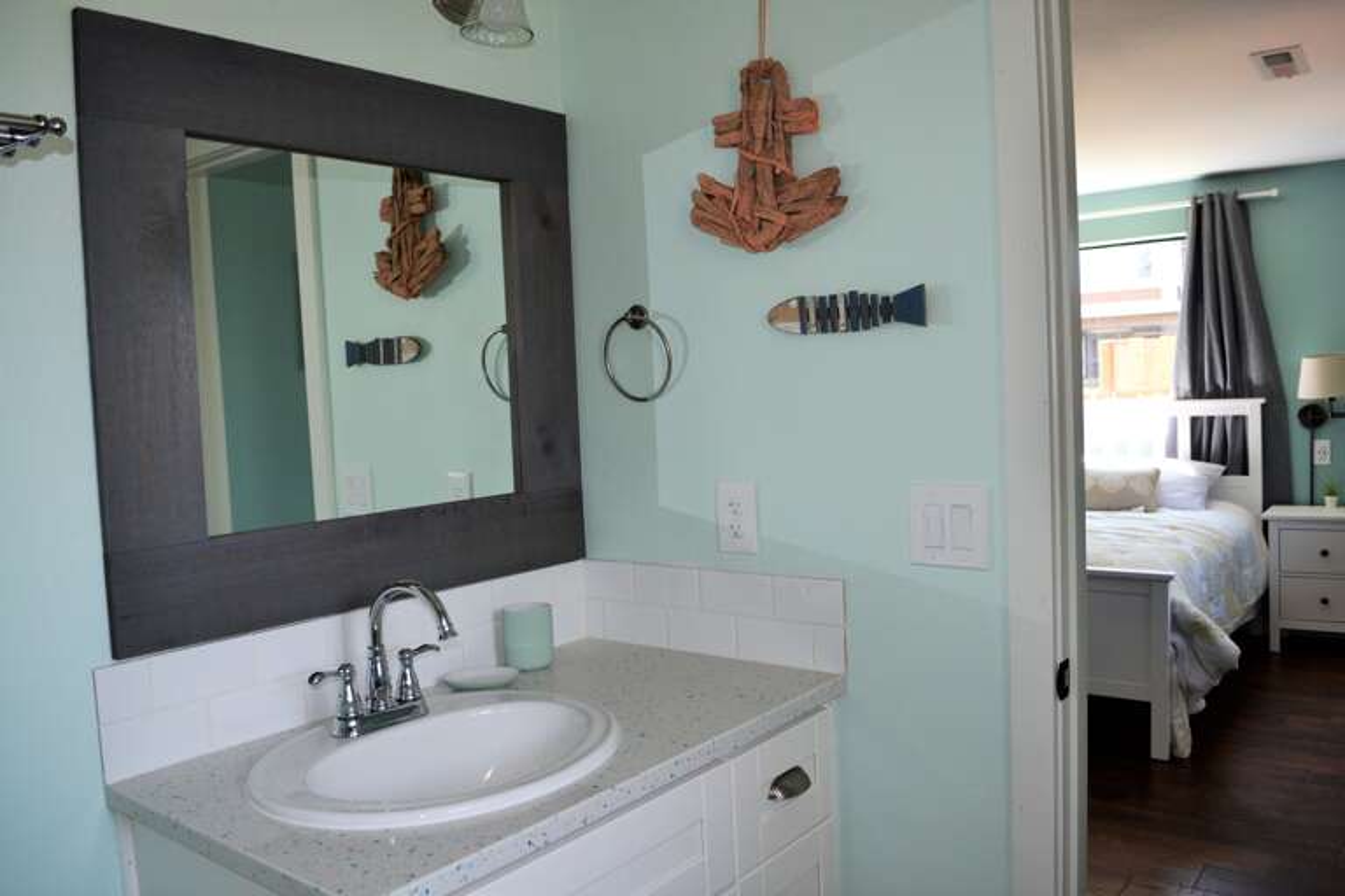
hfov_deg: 67.4
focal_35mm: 27
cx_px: 672
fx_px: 1009
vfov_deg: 47.9
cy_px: 448
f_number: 4
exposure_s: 1/125
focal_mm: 18
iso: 320
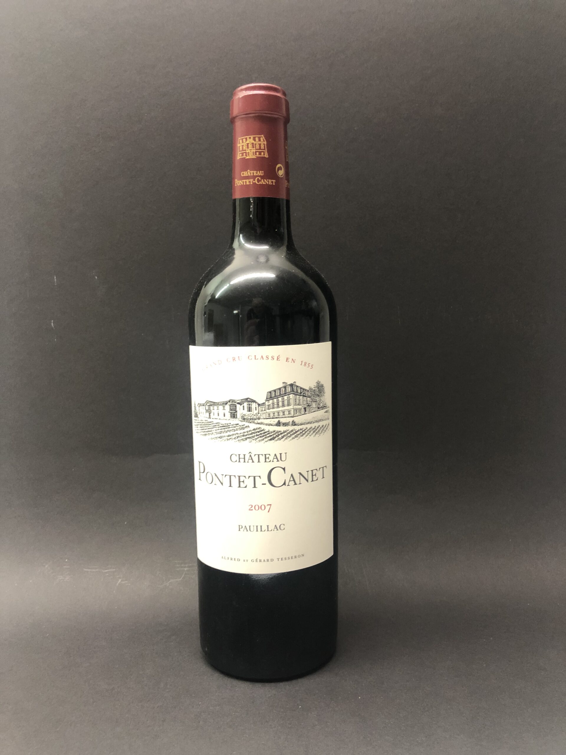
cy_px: 378
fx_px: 610
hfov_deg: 49.7
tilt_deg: -4.4
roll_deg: +1.0
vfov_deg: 63.4
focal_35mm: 28
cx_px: 283
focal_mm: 4
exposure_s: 1/17
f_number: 1.8
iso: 80
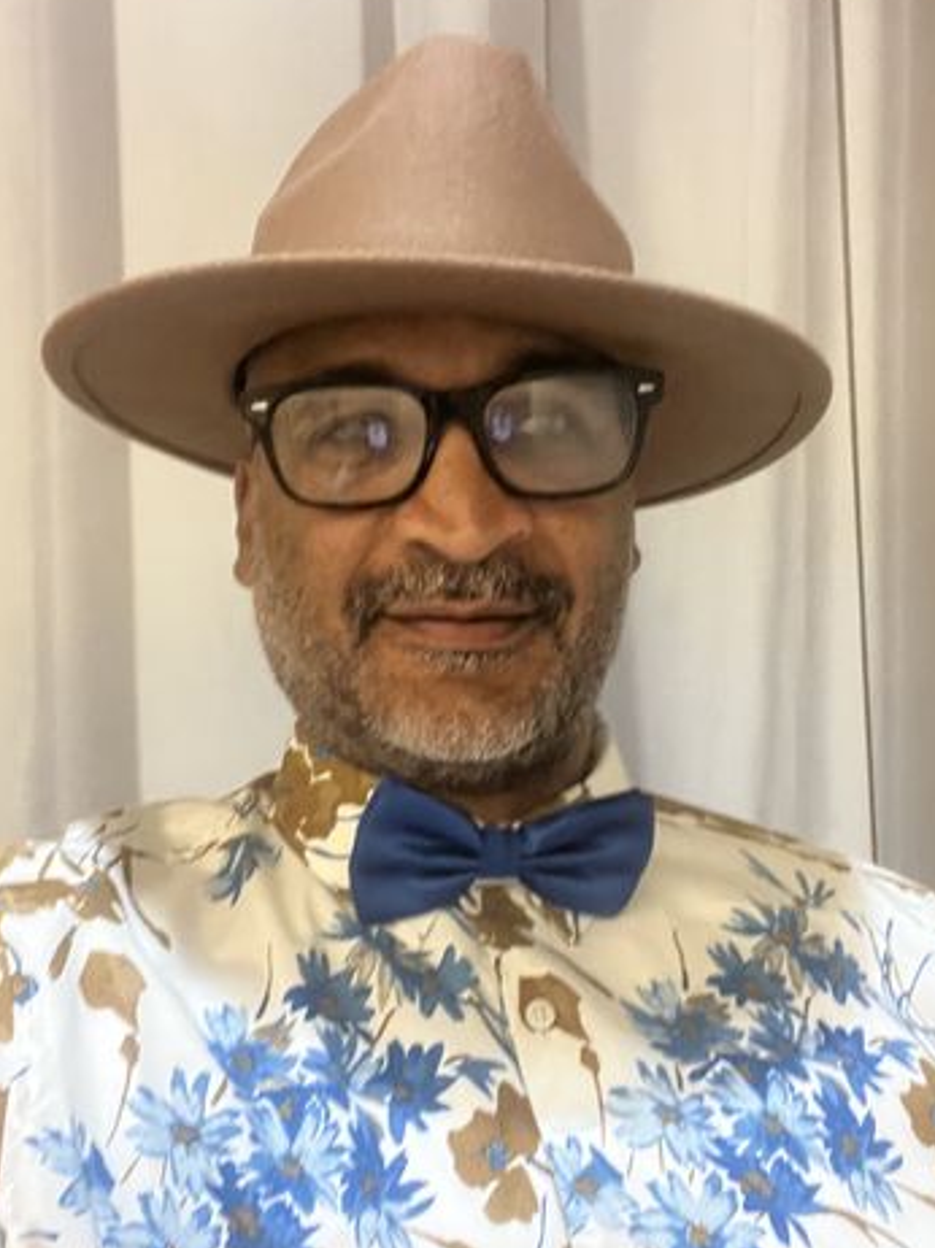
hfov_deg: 36.8
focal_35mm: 39
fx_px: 1406
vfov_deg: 47.8
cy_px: 683
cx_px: 449
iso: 500
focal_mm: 2.71
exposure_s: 1/30
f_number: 2.2
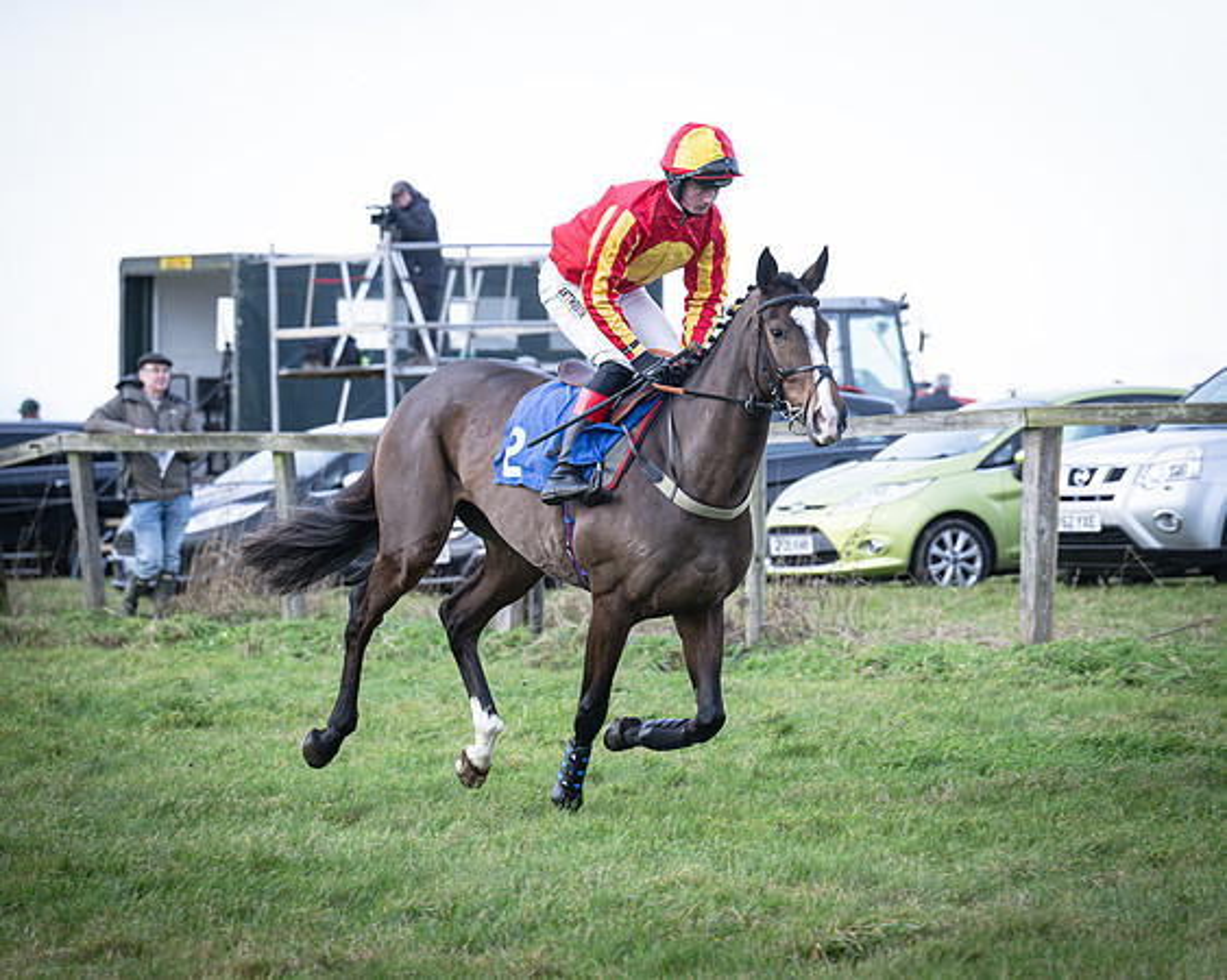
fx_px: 6887
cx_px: 783
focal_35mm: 190
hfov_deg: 10.2
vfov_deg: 8.1
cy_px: 452
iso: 400
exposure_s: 1/800
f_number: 4
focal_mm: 125
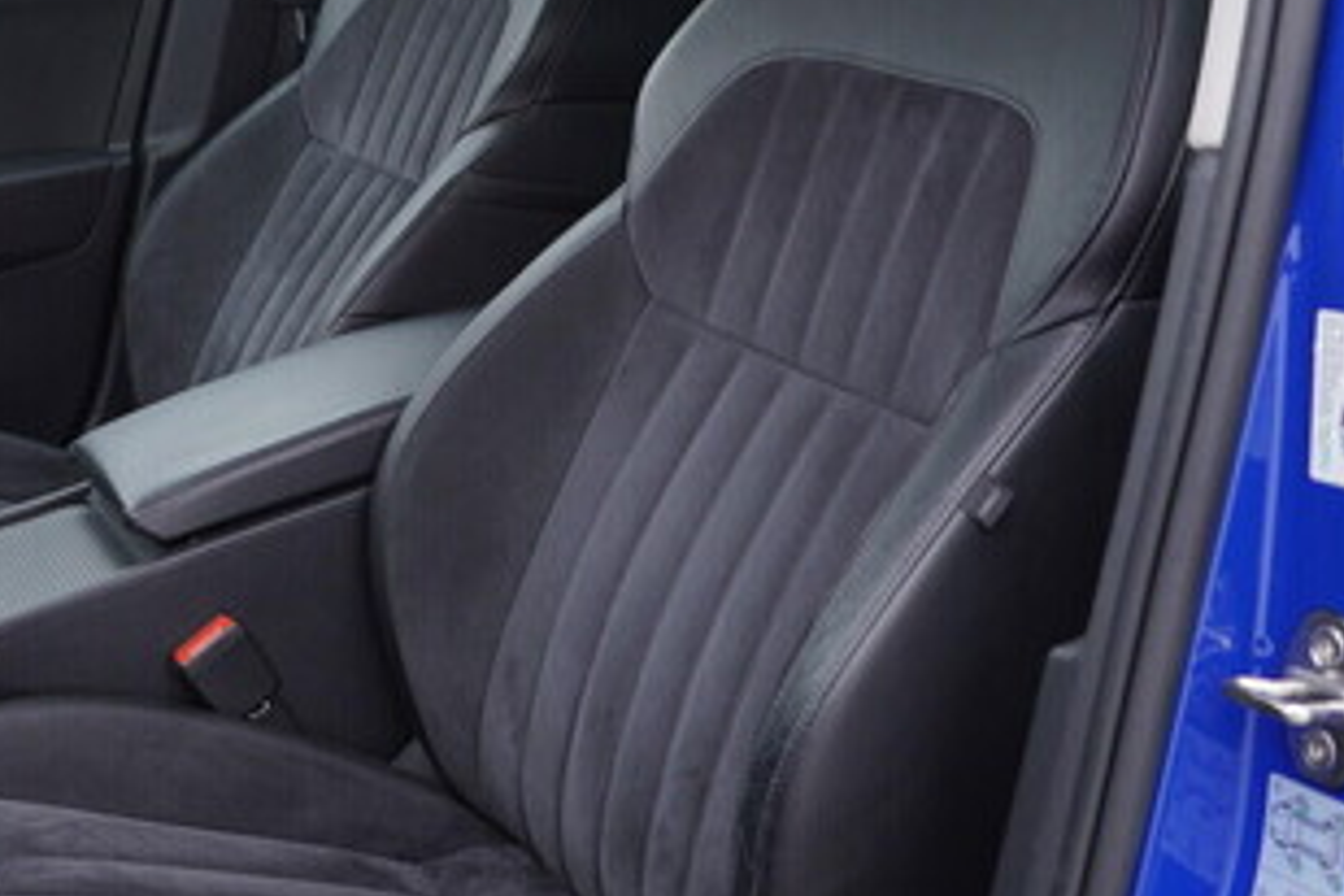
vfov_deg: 21.0
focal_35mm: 64
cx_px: 261
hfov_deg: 30.6
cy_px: 207
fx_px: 2389
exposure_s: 1/50
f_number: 3.2
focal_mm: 24
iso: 125
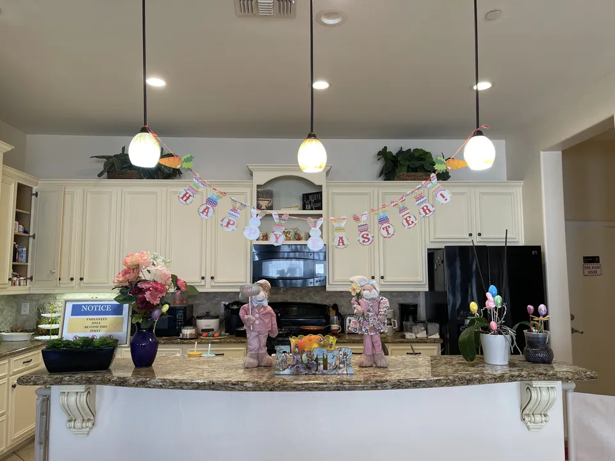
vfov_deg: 53.1
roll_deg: -0.1
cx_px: 308
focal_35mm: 26
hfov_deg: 67.3
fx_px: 462
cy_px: 230
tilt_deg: +4.8
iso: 80
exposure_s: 1/60
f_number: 1.6
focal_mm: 5.1
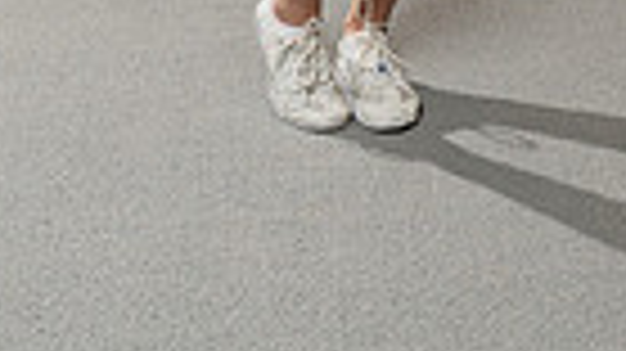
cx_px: 356
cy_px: -594
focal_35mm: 115
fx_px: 1908
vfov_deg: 9.1
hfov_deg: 18.6
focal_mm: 34
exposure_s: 1/250
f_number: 5.6
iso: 500
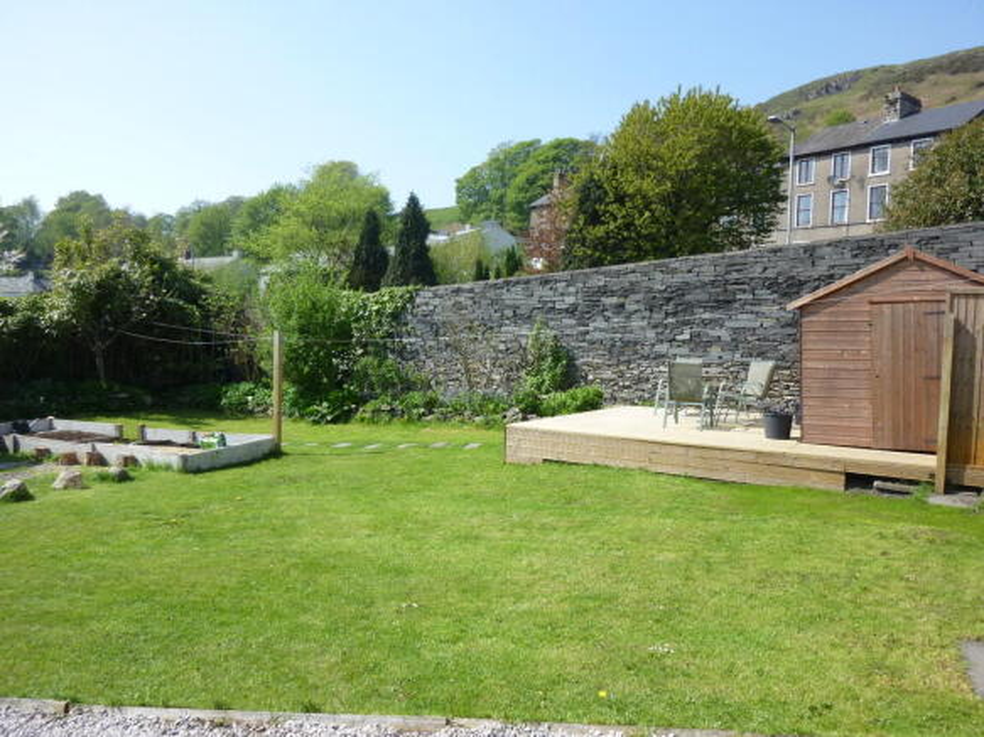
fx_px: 711
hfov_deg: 69.4
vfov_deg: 54.9
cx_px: 492
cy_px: 368
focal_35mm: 25
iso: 100
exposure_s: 1/640
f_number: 3.3
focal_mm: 4.5
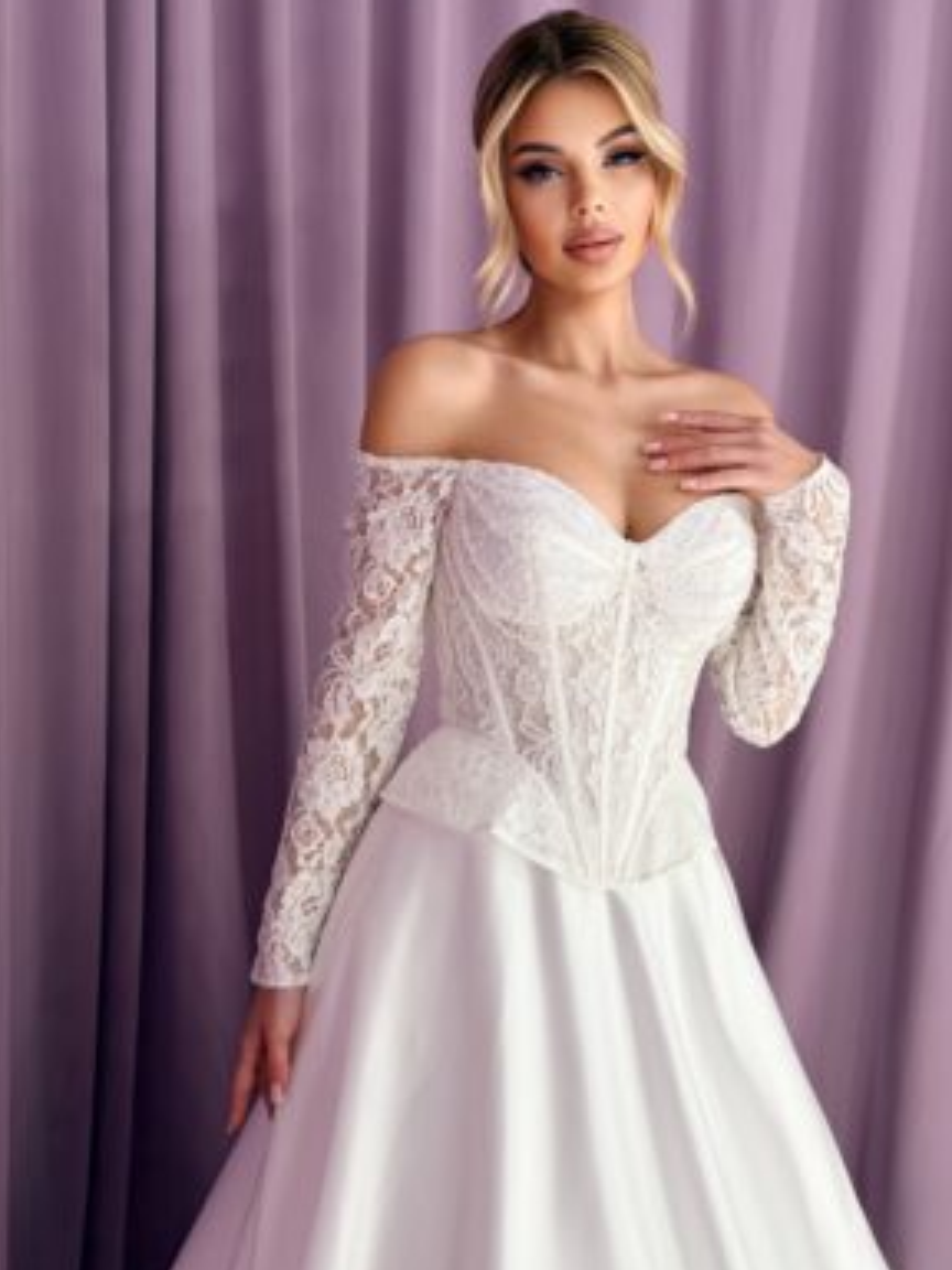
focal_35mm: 50
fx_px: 1833
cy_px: 622
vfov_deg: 38.2
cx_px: 476
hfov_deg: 29.1
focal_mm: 6.76
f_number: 1.78
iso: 80
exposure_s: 1/100
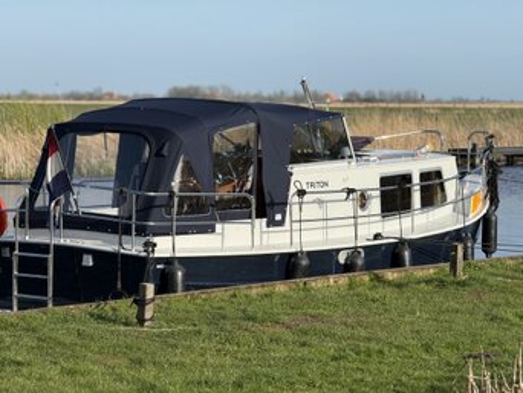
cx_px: 262
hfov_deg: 16.4
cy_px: 196
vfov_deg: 12.4
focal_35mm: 120
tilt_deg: -2.2
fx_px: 1814
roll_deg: -0.4
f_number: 2.8
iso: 50
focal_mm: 15.66
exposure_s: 1/1368
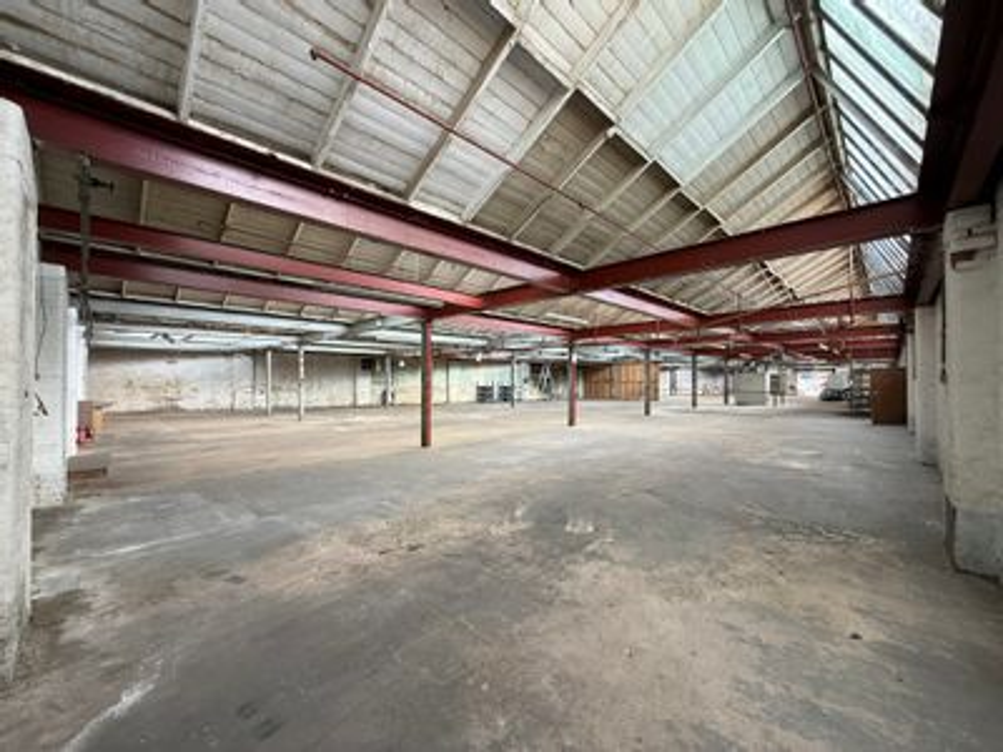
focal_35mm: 14
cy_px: 376
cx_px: 502
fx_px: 406
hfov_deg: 102.1
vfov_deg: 85.7
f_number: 2.2
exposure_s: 1/99
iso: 125
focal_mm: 2.22
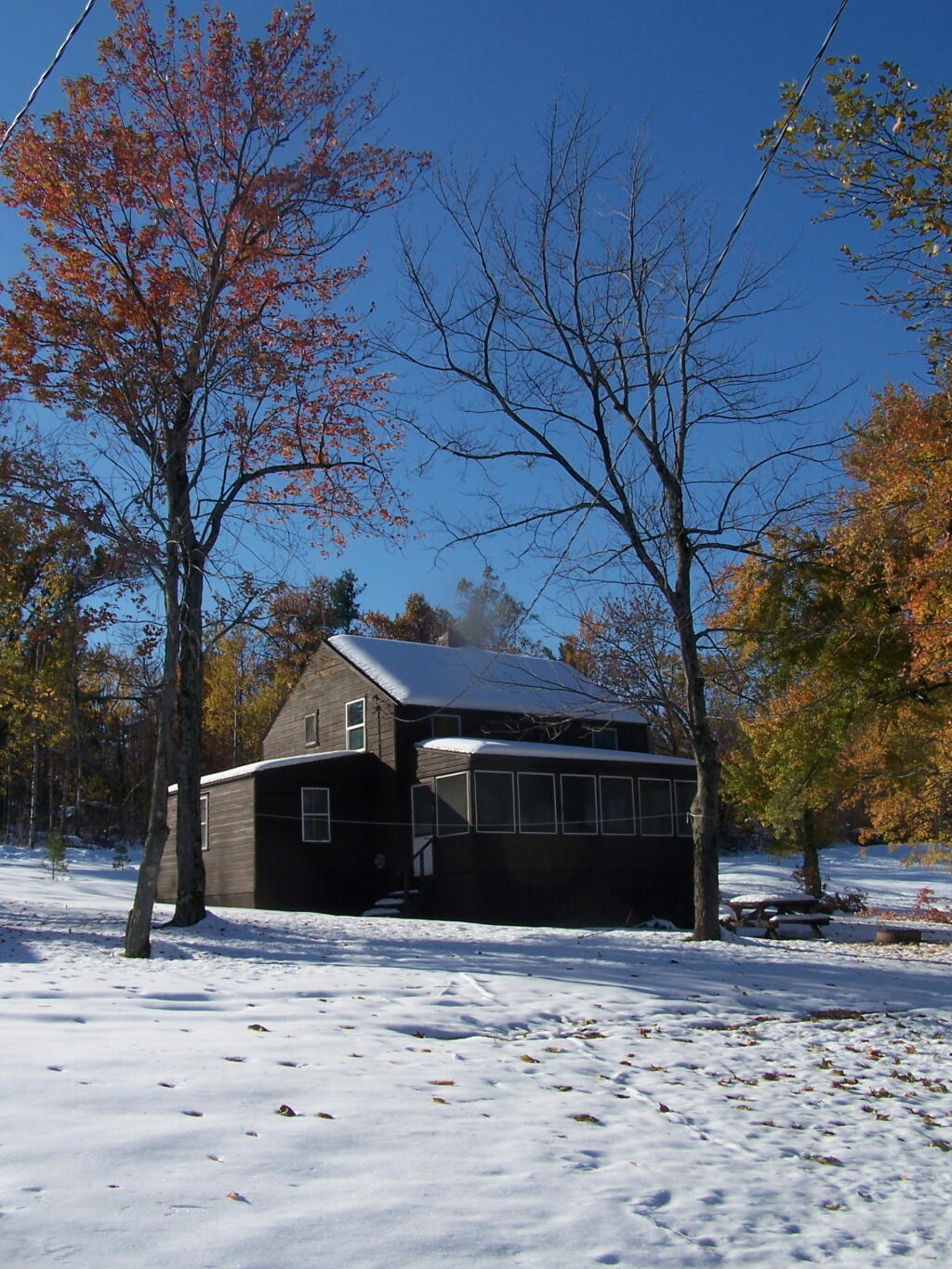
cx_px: 476
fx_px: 1393
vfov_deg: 49.0
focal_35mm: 38
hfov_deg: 37.7
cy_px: 634
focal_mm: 6.3
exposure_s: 1/640
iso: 80
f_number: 5.6
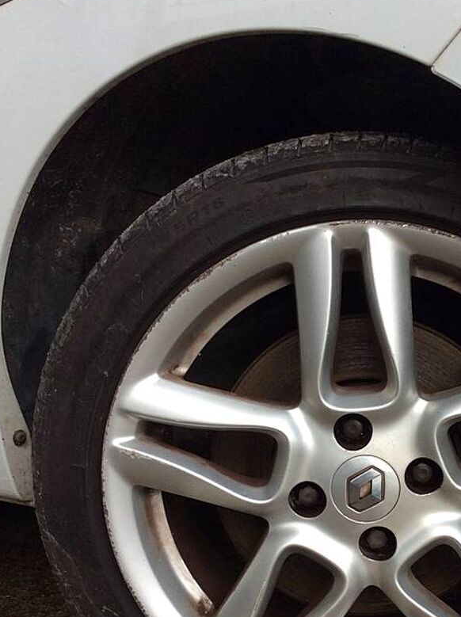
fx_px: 979
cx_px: 377
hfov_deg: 26.0
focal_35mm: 55
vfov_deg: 34.5
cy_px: 436
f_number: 2.4
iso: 32
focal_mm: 3.3
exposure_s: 1/181
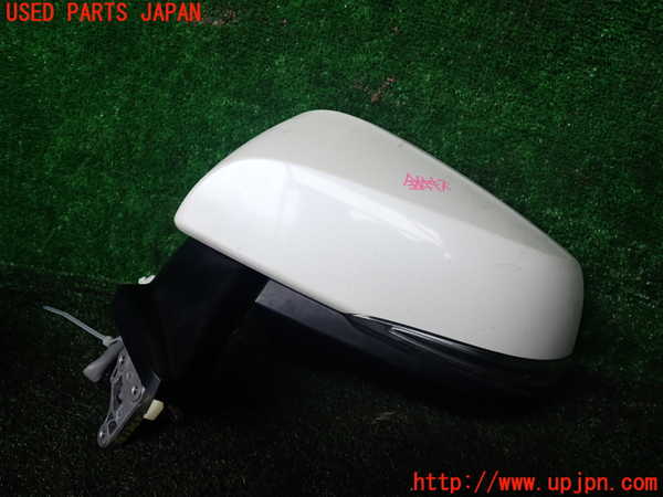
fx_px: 575
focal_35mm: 30
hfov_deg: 60.0
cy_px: 248
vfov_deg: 46.8
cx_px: 332
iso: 125
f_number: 2.3
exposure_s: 1/60
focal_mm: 5.4
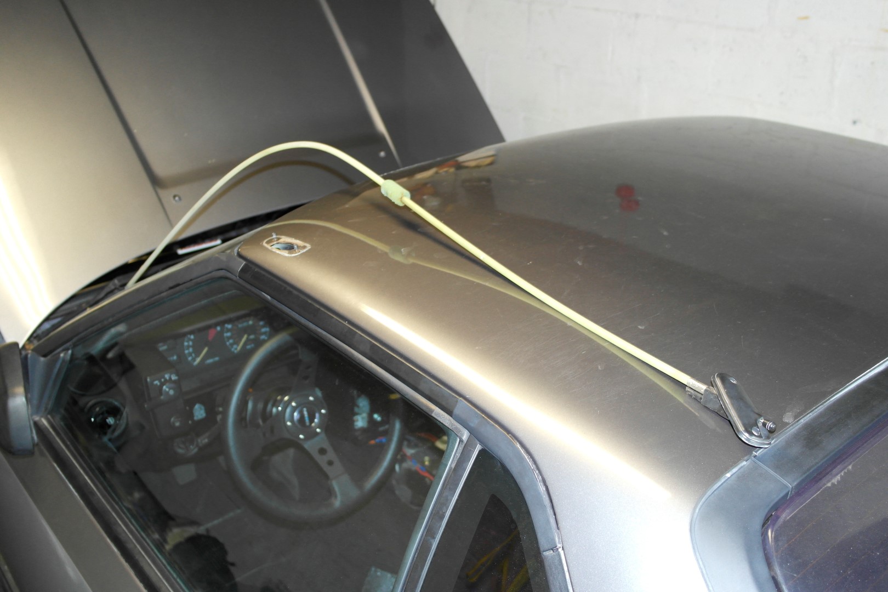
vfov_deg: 36.9
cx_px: 444
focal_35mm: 36
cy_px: 296
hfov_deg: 53.1
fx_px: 888
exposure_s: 1/40
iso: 400
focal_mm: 24
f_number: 3.5
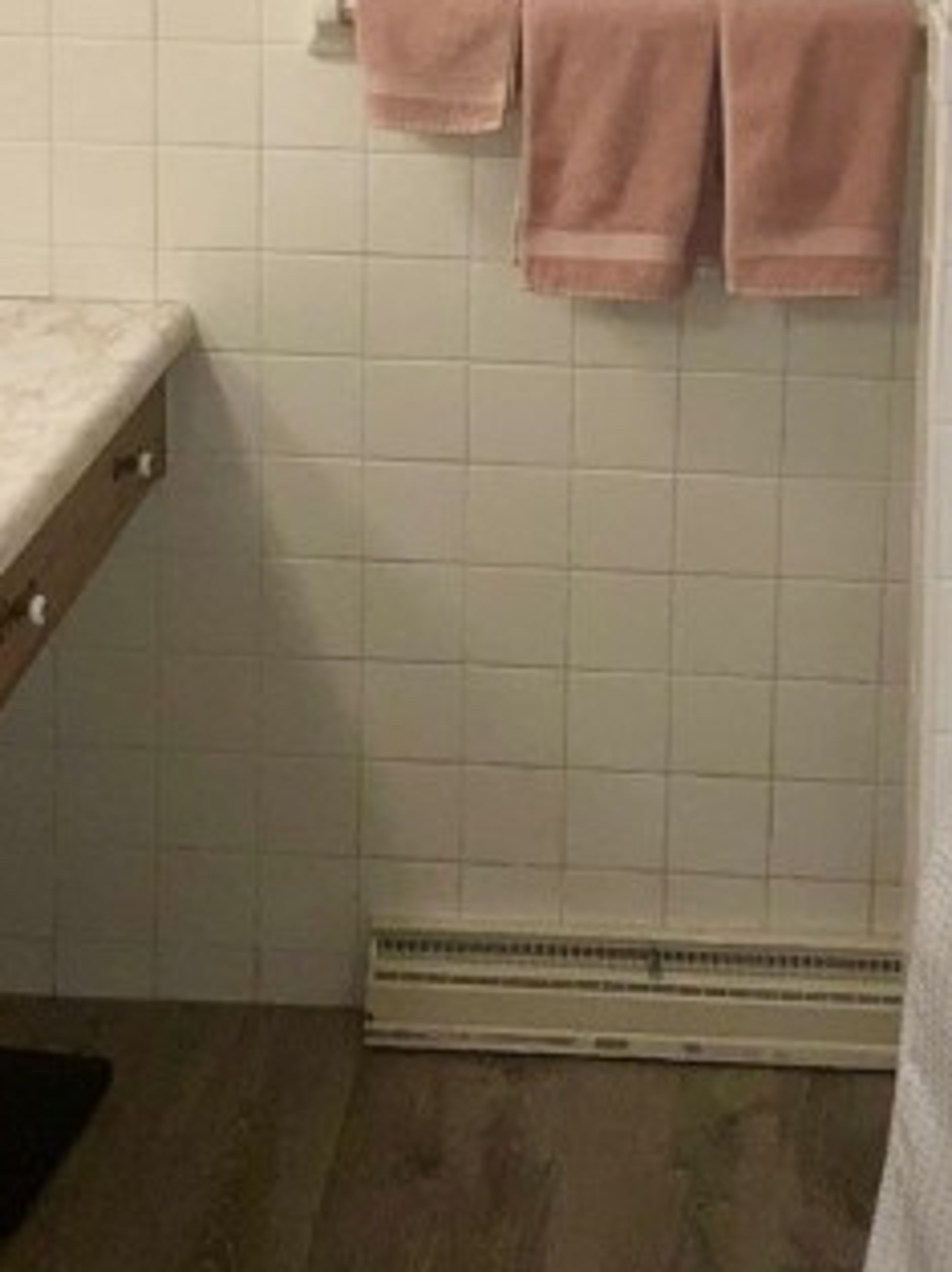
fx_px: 2607
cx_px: 567
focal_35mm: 71
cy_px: 109
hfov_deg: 20.7
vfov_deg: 26.4
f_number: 1.8
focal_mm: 3
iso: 32
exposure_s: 1/60
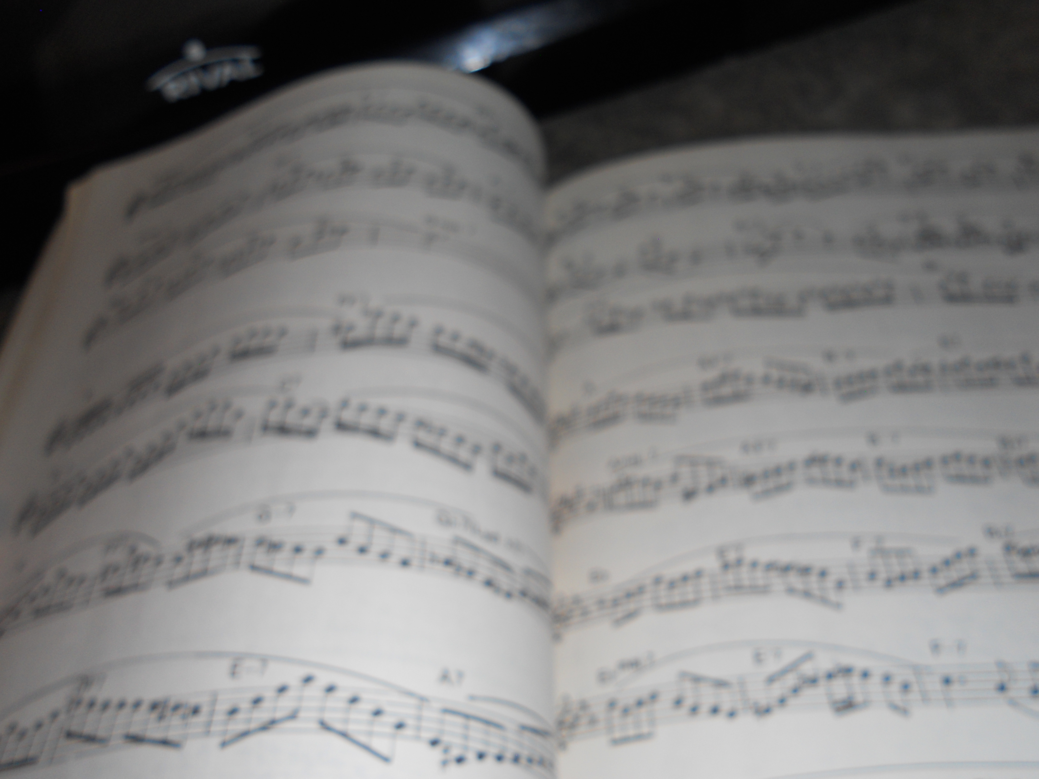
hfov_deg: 56.8
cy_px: 390
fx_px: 960
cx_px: 520
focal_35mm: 32
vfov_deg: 44.2
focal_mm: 5.8
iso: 80
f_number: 8.8
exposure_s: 1/25
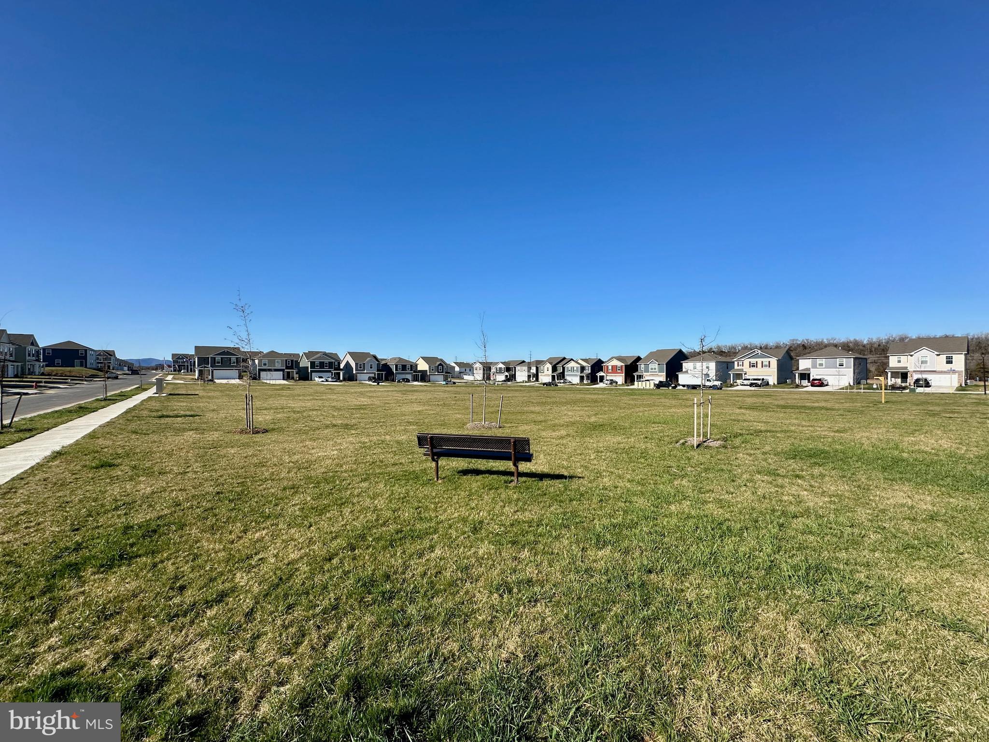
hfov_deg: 102.1
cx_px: 494
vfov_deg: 85.7
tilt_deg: +0.7
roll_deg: +0.9
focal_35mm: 14
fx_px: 400
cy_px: 371
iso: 50
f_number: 2.2
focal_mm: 2.22
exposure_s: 1/2398
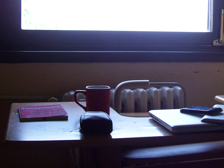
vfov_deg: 23.6
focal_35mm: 62
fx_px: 401
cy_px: 69
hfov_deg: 30.6
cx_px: 174
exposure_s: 1/69.8
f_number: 2.7
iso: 80
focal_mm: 6
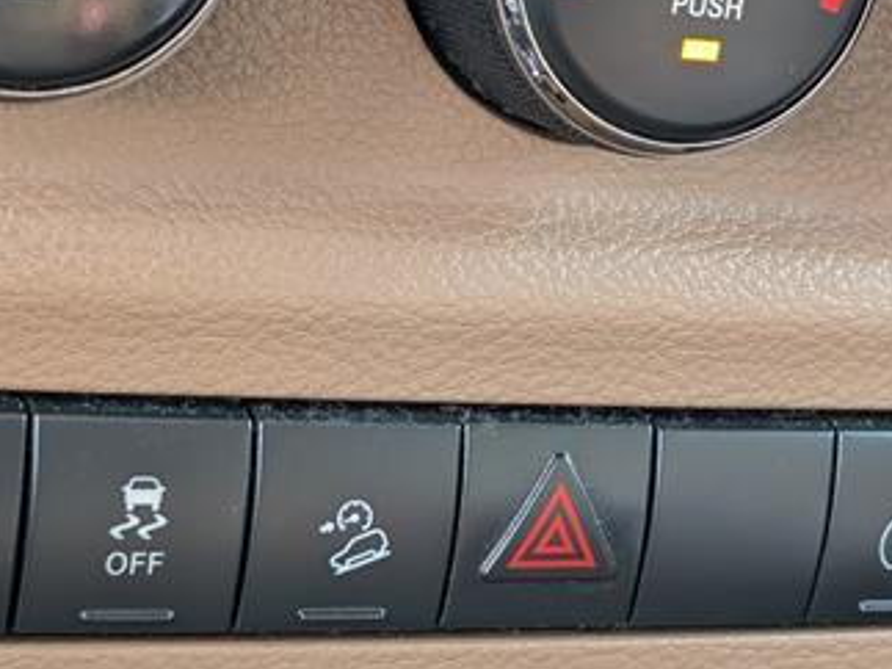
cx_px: 594
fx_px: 2499
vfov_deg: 15.2
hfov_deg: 20.2
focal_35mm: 97
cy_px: 384
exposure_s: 1/204
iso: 747
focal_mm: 6.9
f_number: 1.68
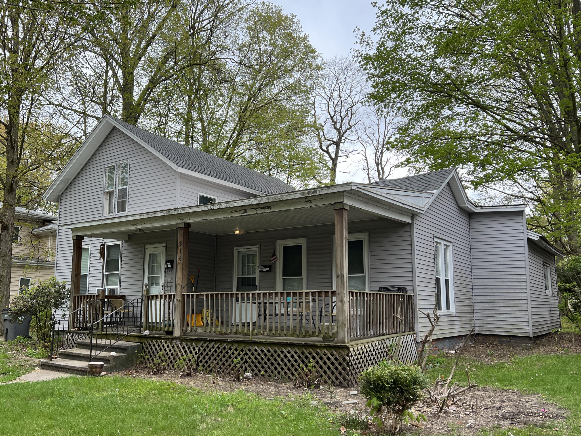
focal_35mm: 30
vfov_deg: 46.8
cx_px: 291
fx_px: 504
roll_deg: -0.1
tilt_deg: +8.5
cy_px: 232
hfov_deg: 60.0
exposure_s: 1/1377
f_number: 1.5
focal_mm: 5.7
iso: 50
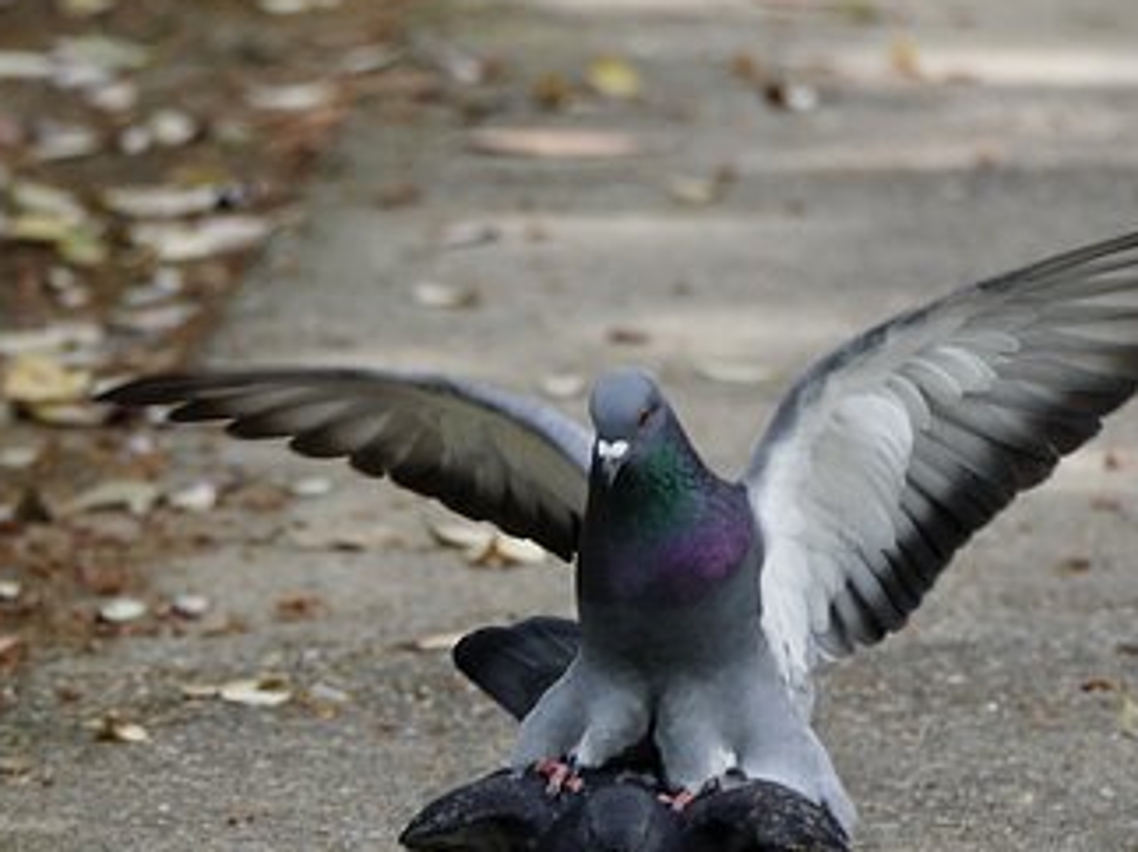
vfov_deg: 1.9
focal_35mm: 792
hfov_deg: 2.5
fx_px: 26027
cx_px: 638
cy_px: 634
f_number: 5.4
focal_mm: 250
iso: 320
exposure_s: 1/320
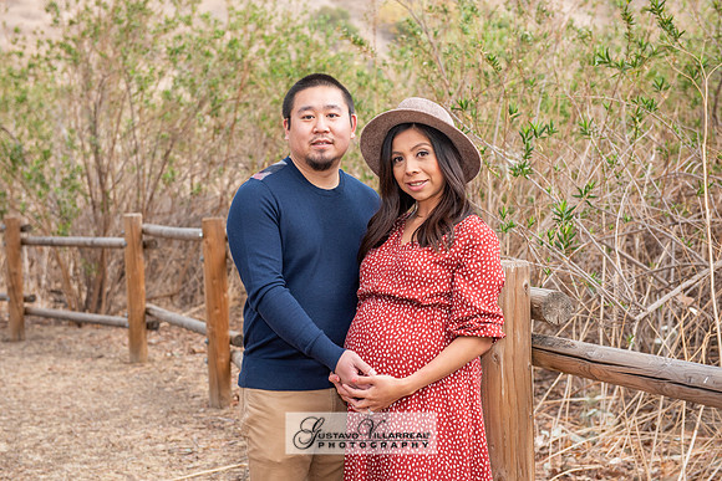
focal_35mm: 60
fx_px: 1204
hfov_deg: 33.4
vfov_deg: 22.6
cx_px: 361
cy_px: 240
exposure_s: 1/125
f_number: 5
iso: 320
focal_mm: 60
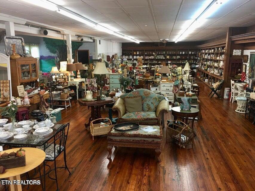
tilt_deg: -10.5
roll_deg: +0.1
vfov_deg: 48.2
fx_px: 214
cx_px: 128
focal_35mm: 29
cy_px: 96
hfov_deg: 61.7
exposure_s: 1/15
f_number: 2.2
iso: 32
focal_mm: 4.15
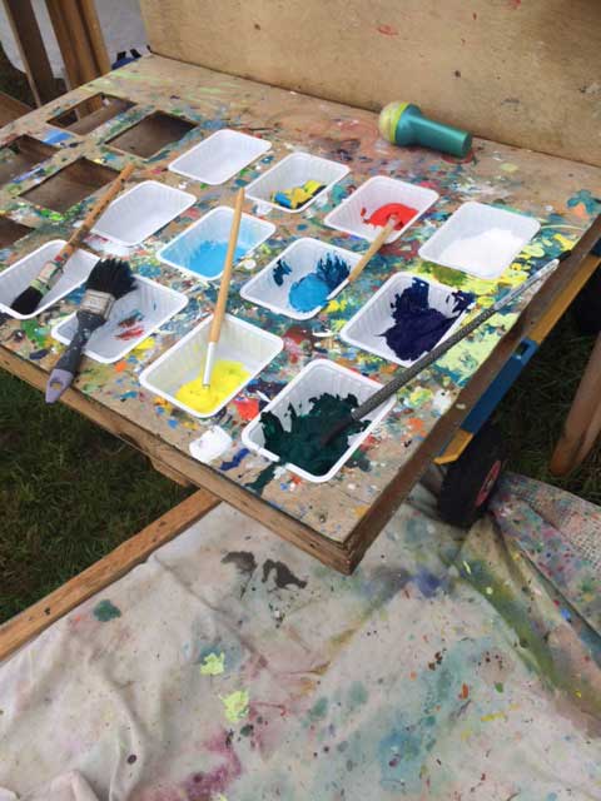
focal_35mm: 29
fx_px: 671
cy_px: 400
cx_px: 300
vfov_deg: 61.7
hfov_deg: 48.2
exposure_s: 1/1414
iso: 32
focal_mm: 4.15
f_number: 2.2
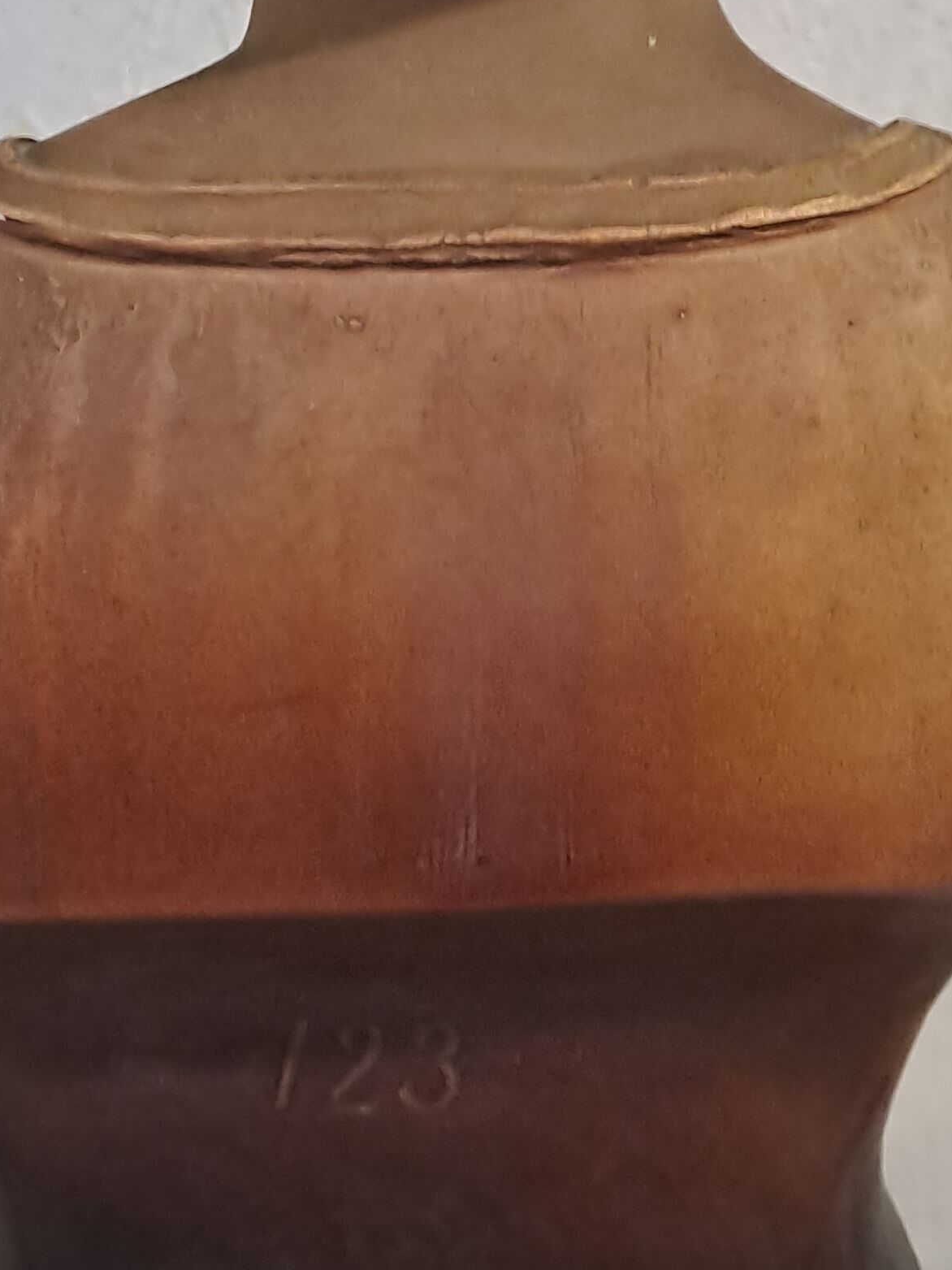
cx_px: 565
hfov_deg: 22.9
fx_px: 2347
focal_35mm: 64
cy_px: 262
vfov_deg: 29.6
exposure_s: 1/20
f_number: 1.8
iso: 400
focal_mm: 4.65
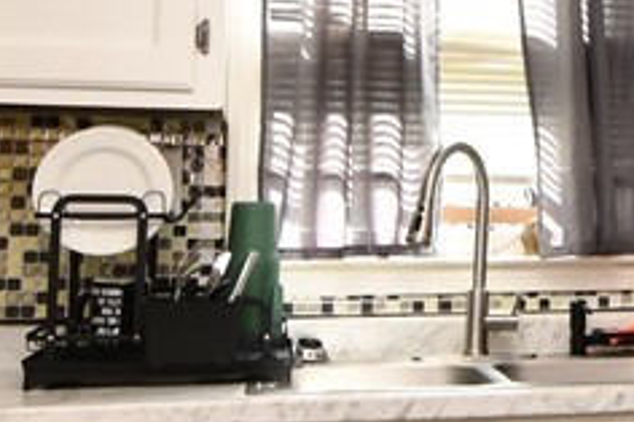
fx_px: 1214
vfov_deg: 19.6
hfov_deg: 25.8
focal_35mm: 69
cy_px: 108
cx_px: 787
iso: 360
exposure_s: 1/60
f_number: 4
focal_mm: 10
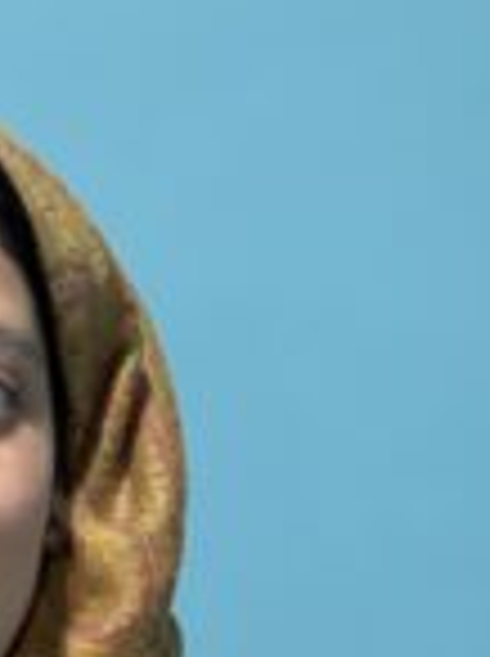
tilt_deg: -1.9
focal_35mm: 252
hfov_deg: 5.8
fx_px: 4770
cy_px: 612
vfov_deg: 7.8
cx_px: -144
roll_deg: -0.1
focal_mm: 6
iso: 250
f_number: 2
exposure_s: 1/33
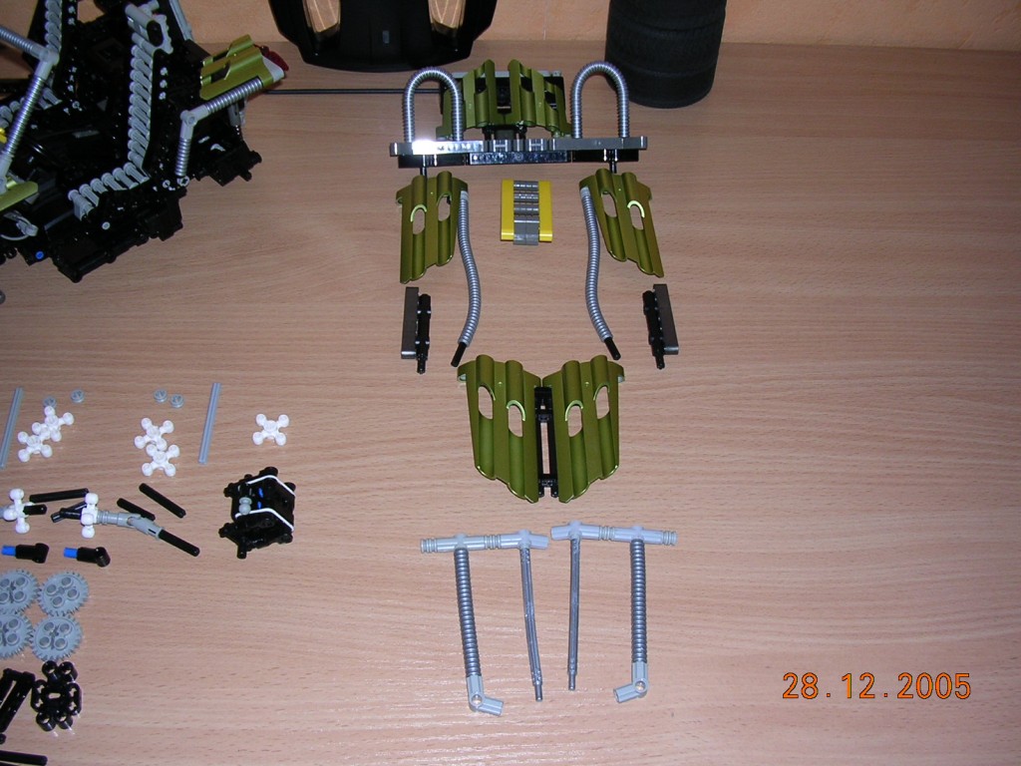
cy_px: 383
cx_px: 510
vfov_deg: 37.7
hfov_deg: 49.0
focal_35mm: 38
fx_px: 1121
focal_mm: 5.8
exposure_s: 1/60.1
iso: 100
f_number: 2.8
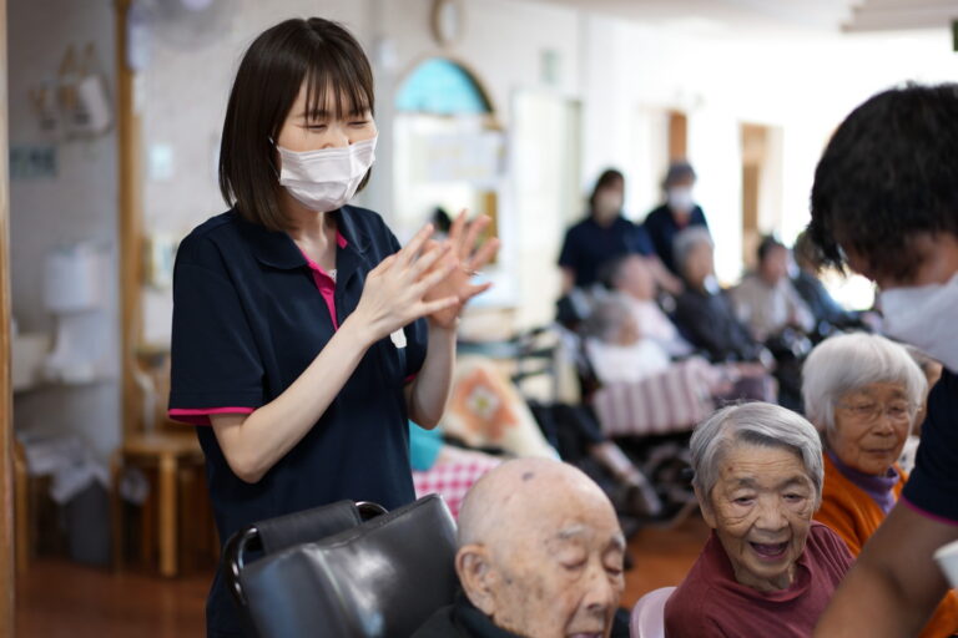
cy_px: 319
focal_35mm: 55
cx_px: 479
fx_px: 1463
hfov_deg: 36.2
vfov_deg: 24.6
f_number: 1.8
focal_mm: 55
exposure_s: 1/60
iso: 250
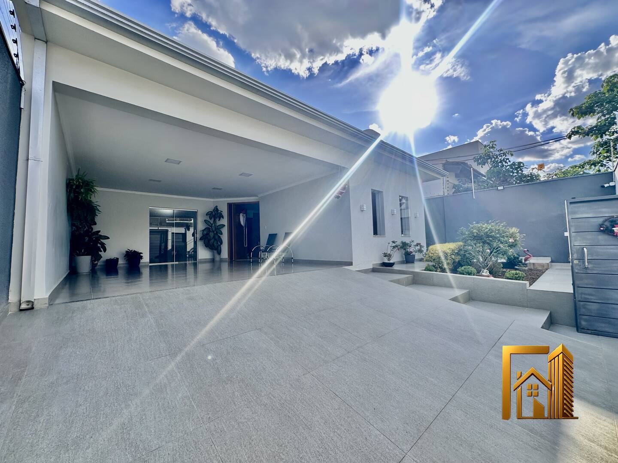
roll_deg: +1.9
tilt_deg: +3.5
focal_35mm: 14
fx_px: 250
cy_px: 232
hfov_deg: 102.1
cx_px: 309
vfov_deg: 85.7
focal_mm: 2.22
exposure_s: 1/955
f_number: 2.2
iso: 40
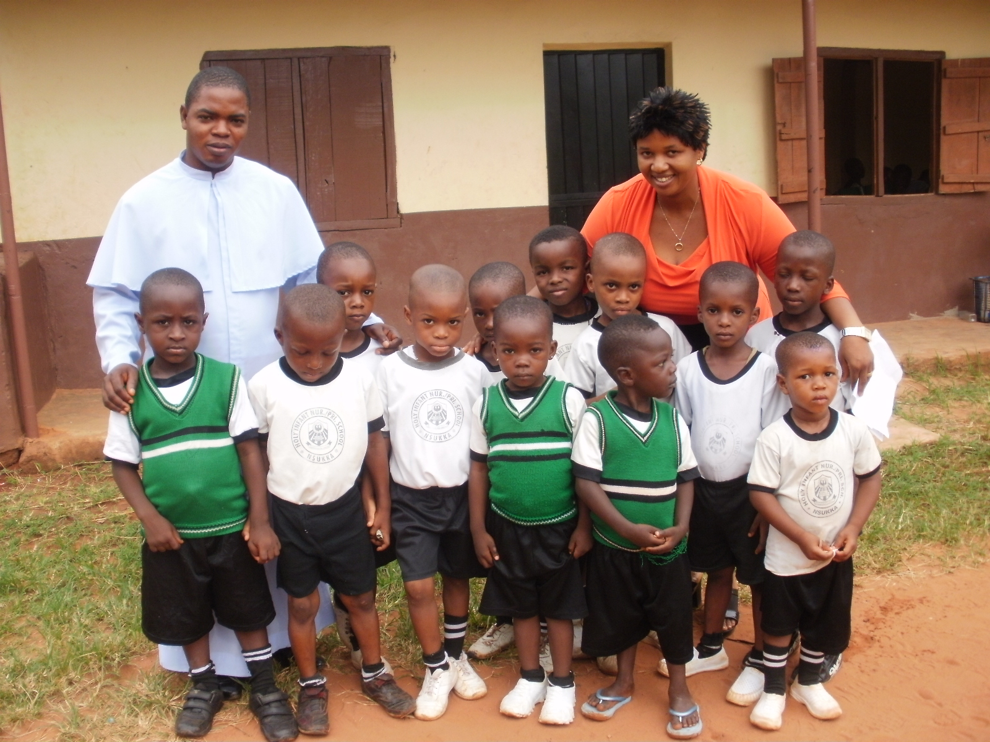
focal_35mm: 36
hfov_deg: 51.4
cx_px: 495
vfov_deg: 39.7
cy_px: 371
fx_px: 1030
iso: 125
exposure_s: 1/250
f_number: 3.5
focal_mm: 6.3
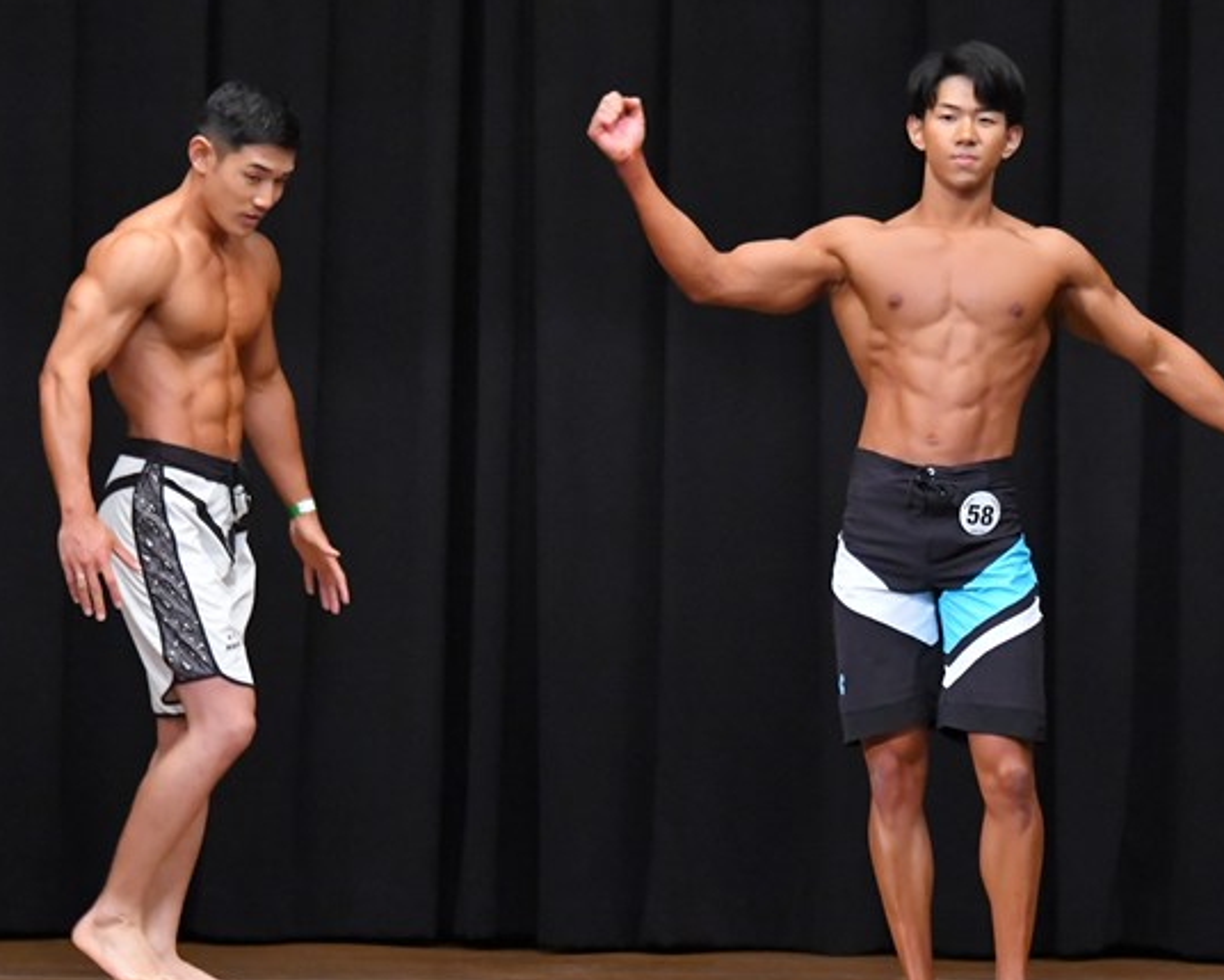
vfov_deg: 5.1
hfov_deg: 6.3
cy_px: 516
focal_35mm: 305
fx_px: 11051
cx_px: 837
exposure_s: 1/400
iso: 8000
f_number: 5.6
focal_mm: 150
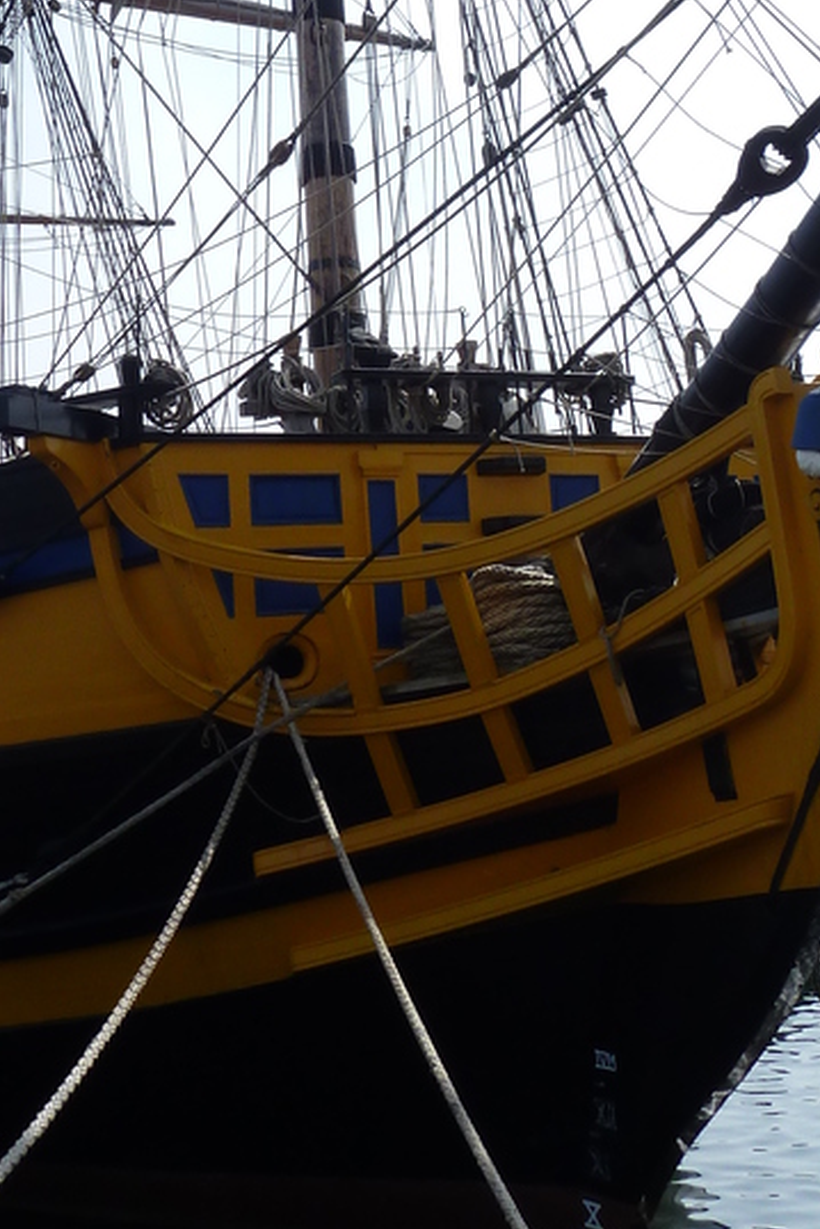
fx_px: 1980
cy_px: 50
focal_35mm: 58
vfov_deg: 32.2
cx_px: 315
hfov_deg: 23.3
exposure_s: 1/400
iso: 80
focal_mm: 4.1
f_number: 5
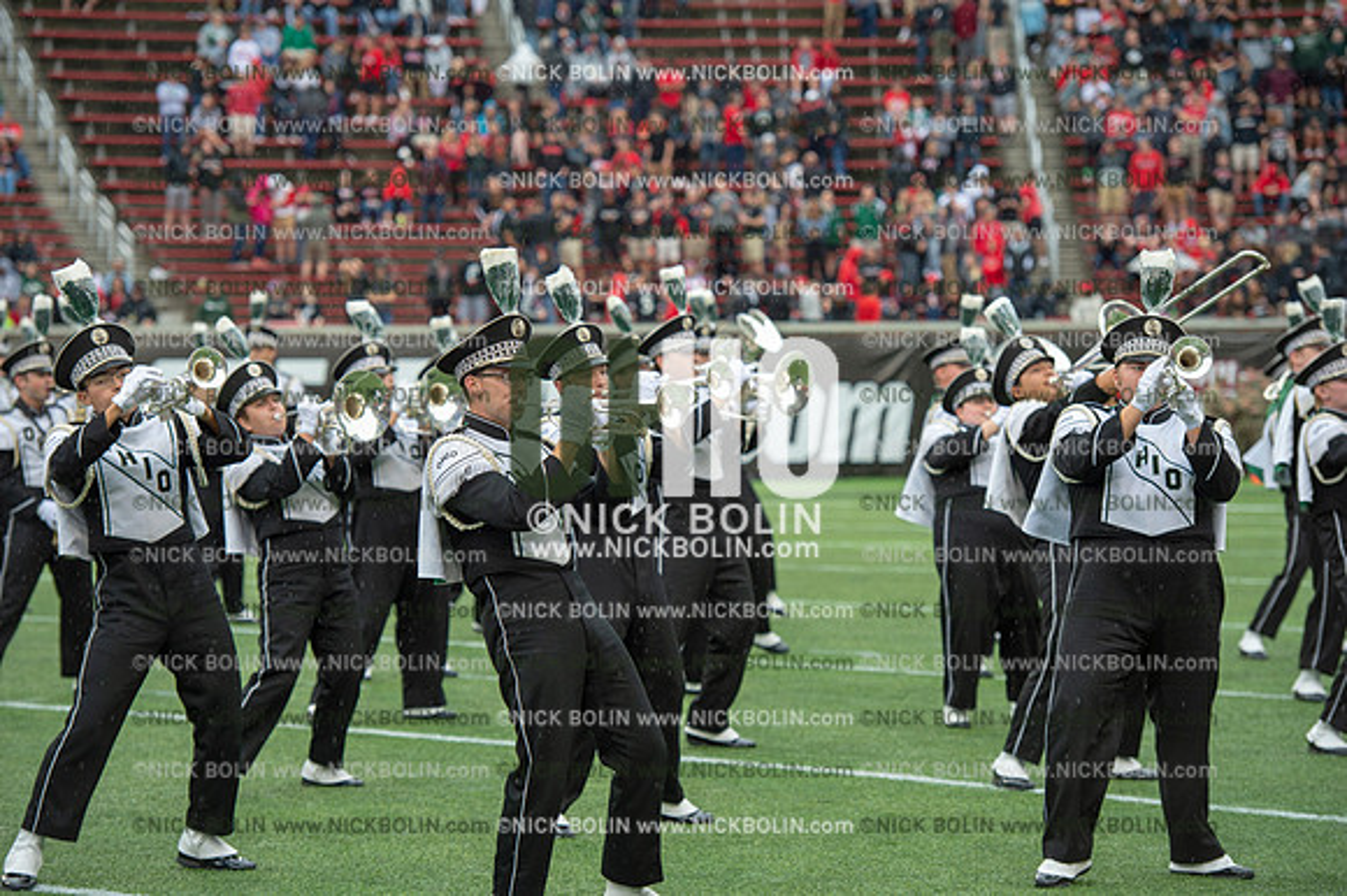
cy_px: 448
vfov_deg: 10.5
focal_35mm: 130
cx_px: 674
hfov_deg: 15.8
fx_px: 4861
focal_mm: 130
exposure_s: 1/500
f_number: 4
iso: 400
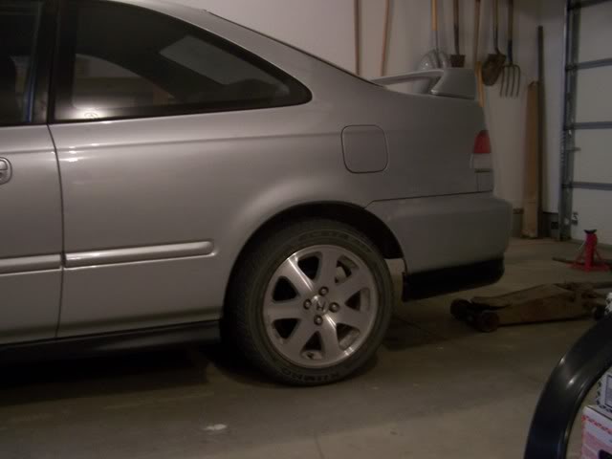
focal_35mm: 38
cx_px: 306
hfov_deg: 49.0
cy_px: 230
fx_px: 672
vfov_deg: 37.7
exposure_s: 1/8
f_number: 2.8
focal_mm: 6.3
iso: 160
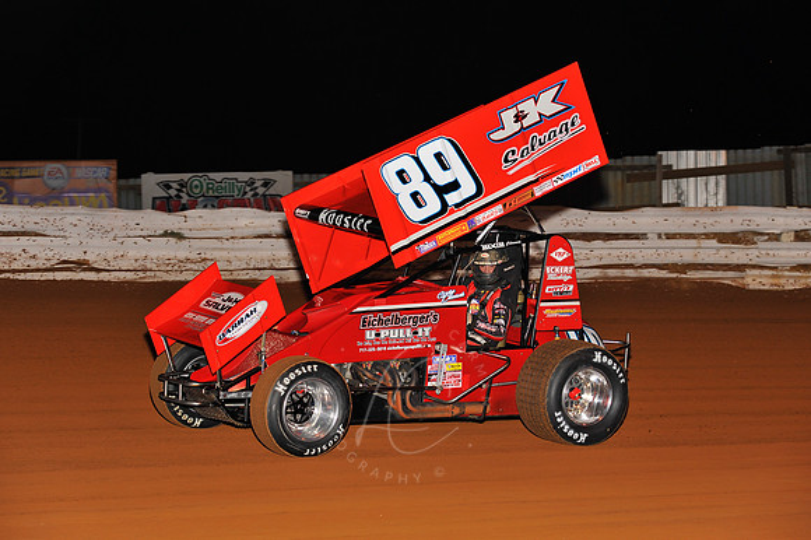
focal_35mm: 105
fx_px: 2364
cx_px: 406
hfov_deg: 19.5
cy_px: 270
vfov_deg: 13.0
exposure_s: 1/250
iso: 500
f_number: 5.6
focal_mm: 105
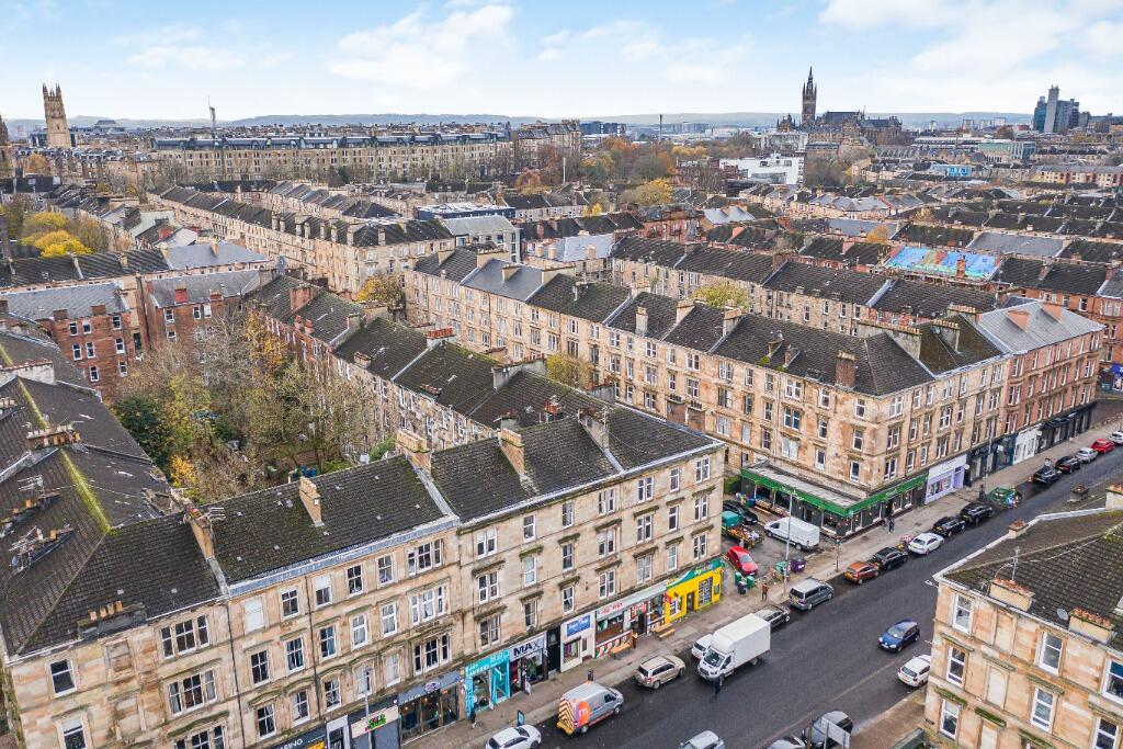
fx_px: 874
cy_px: 374
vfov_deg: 46.4
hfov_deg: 65.5
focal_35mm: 28
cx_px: 562
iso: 200
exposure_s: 1/50
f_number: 2.8
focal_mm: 10.26
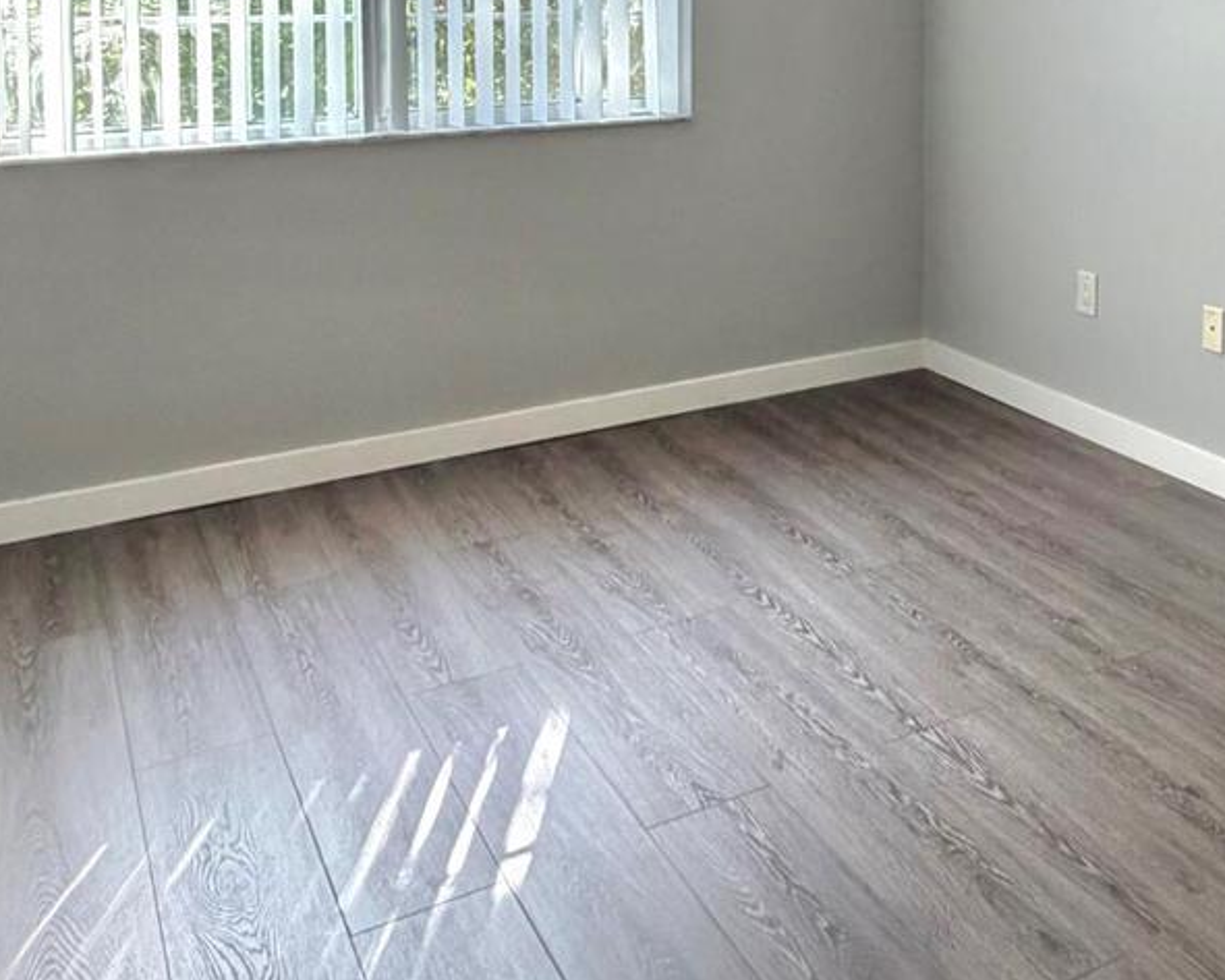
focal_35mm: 37
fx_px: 1342
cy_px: 38
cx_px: 852
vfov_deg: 36.7
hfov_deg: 48.0
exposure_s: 1/120
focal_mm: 2.22
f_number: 2.2
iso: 200
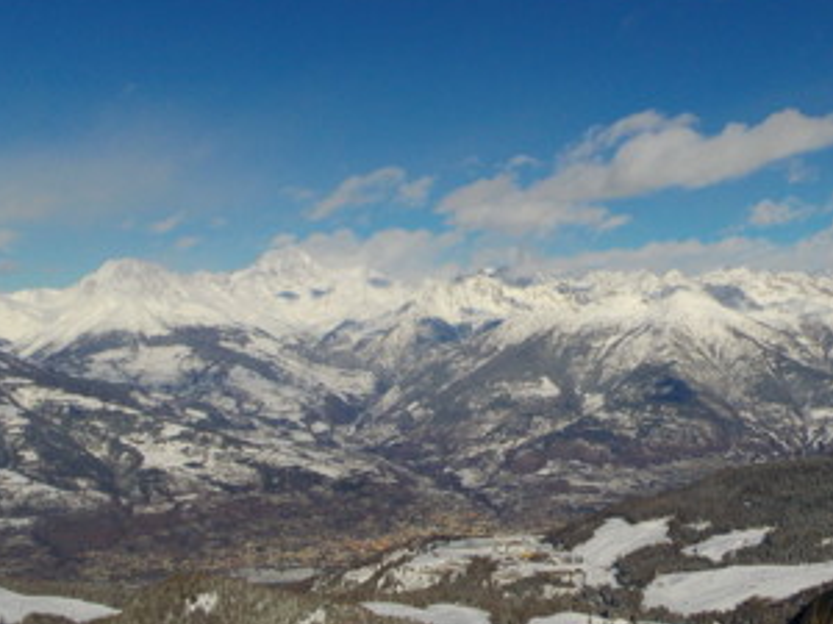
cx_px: 525
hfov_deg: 44.4
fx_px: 1011
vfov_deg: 34.1
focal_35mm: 42
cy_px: 405
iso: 100
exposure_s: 1/640
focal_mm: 5
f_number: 9.3
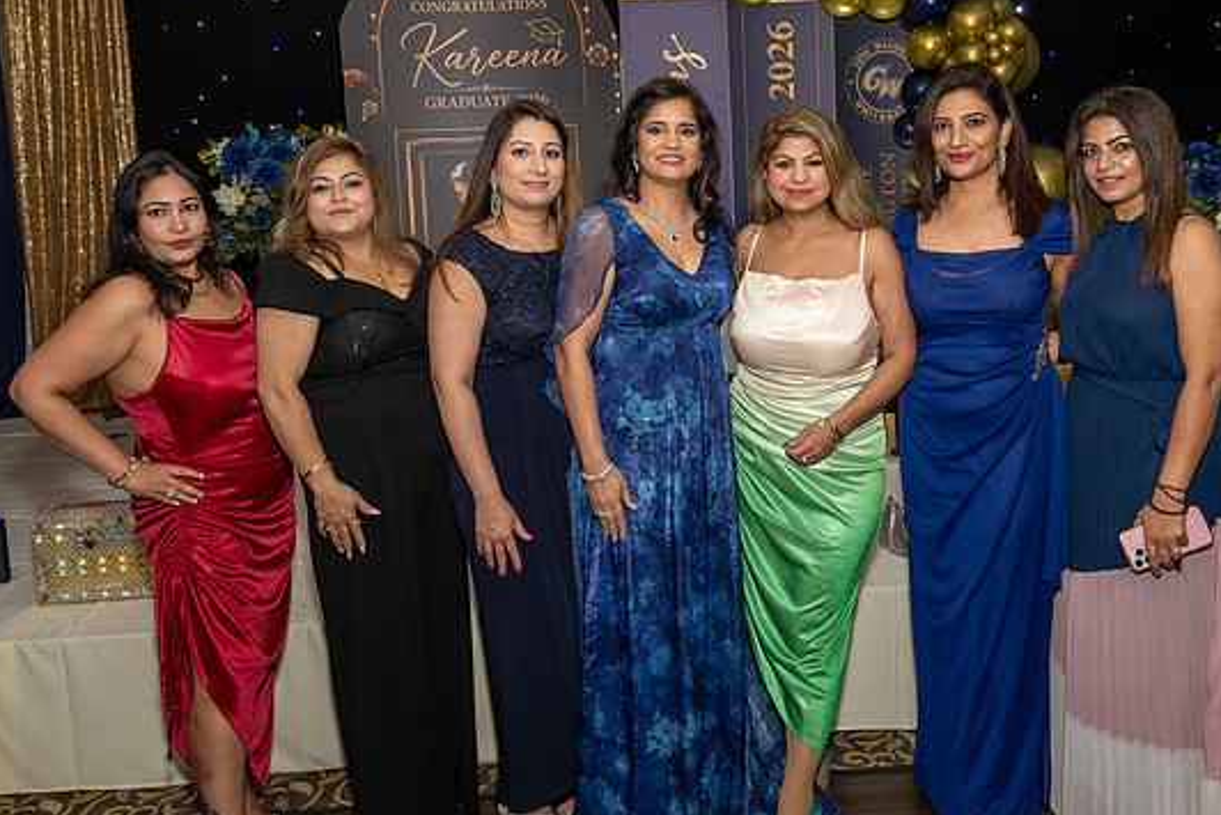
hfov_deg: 53.0
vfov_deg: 36.8
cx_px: 691
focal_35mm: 36
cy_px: 326
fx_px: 1221
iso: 800
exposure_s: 1/250
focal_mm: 28
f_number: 9
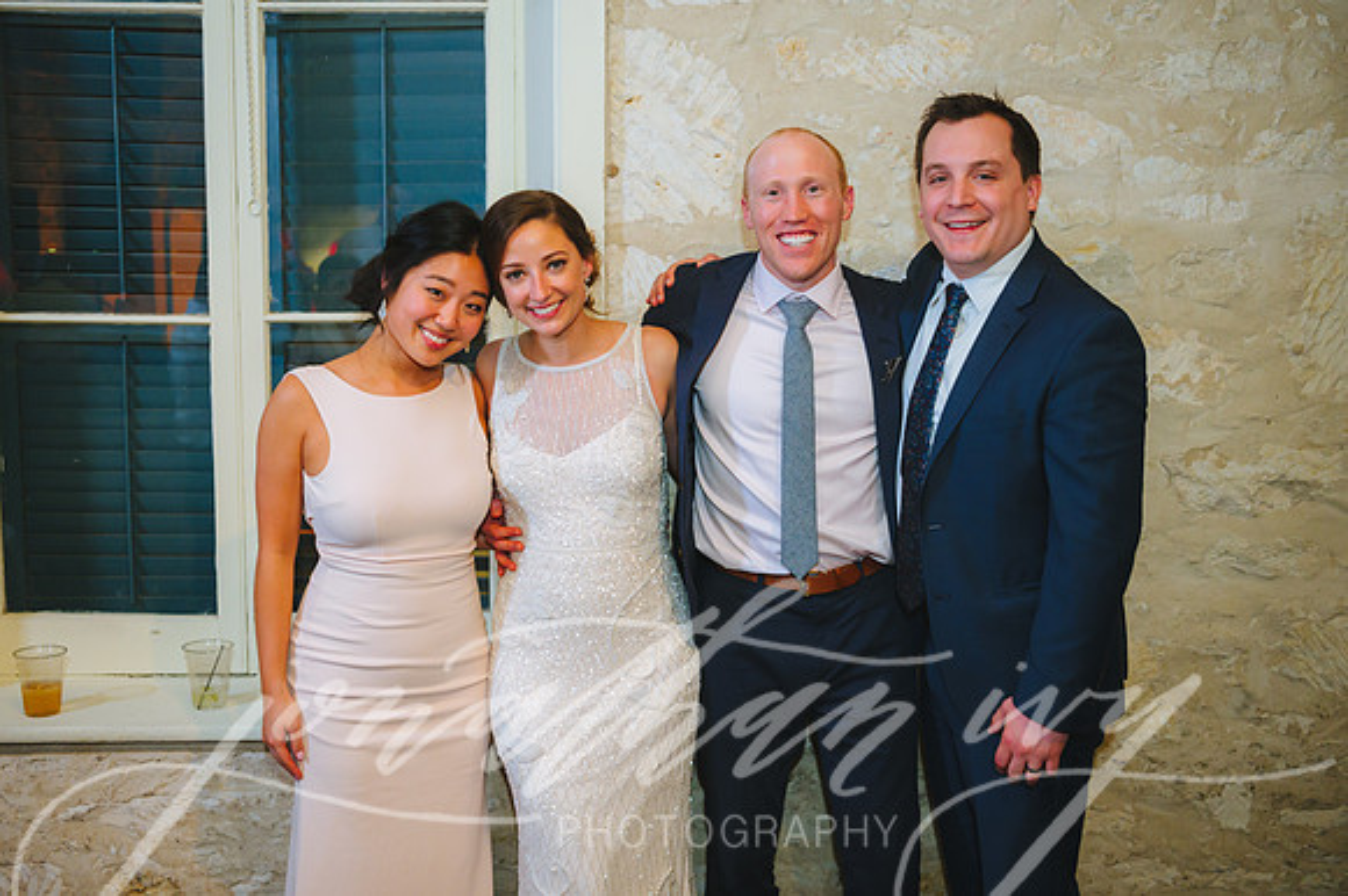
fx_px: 1524
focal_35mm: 41
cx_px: 647
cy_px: 447
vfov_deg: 32.8
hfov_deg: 47.7
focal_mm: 38
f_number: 2.8
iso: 2000
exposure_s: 1/80
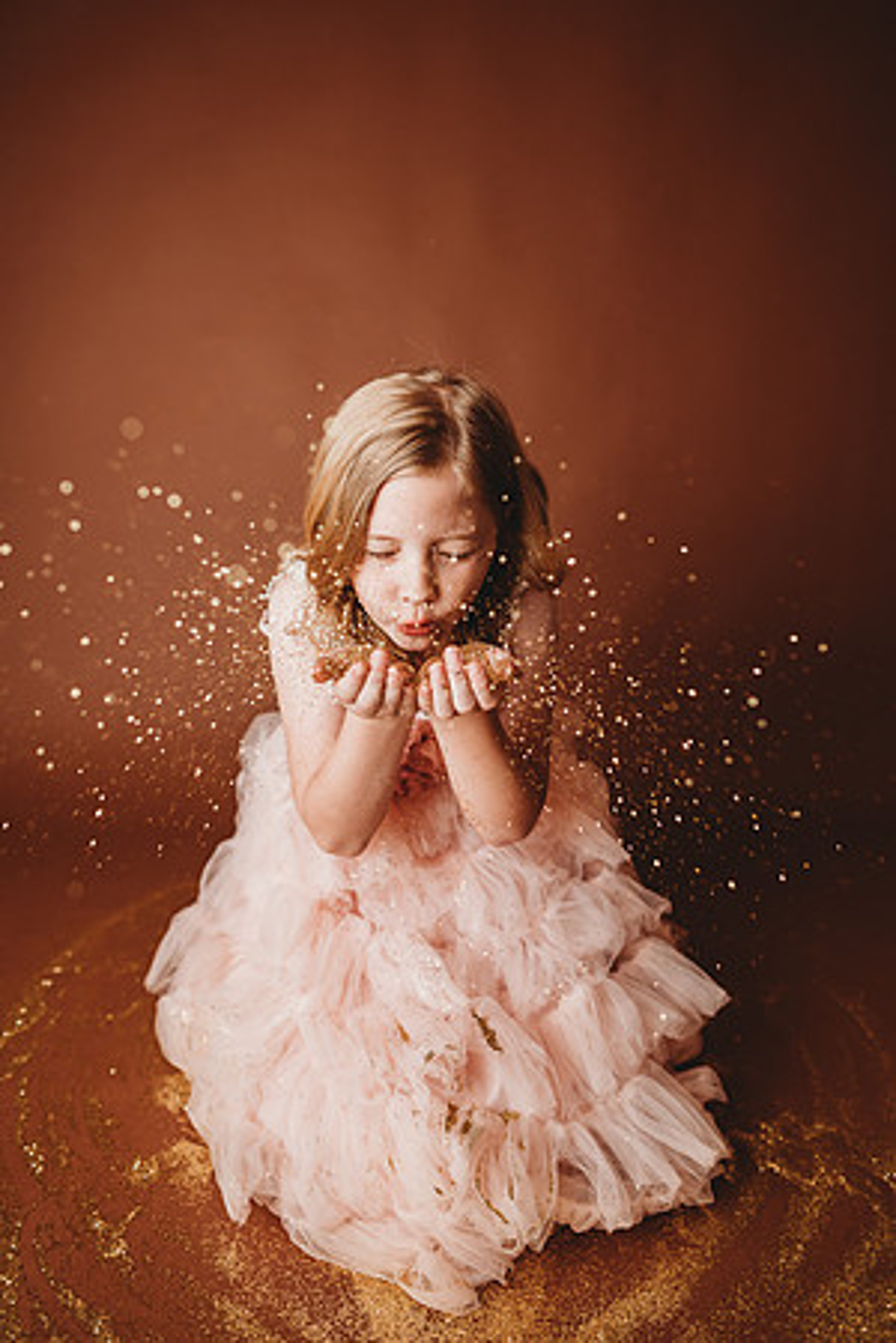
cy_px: 672
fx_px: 896
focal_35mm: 24
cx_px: 448
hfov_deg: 53.1
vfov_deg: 73.7
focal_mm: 24
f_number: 2.5
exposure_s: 1/160
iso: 100
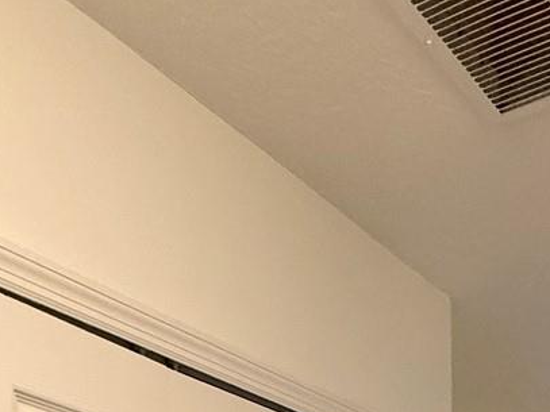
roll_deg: +1.1
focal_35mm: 55
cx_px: 509
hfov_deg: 32.9
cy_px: 697
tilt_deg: +1.9
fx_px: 874
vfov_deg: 20.5
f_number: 2.2
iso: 500
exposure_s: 1/120
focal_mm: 2.22
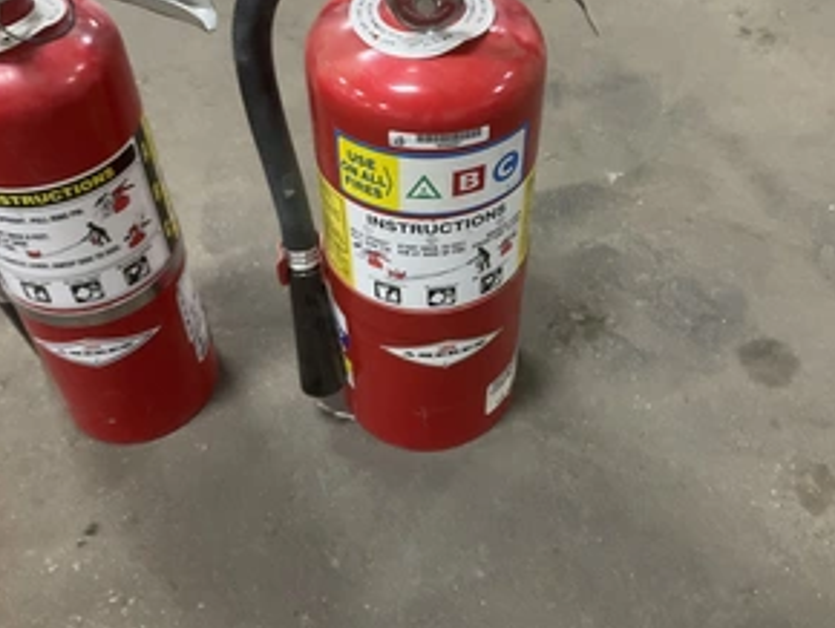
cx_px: 466
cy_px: 216
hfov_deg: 46.7
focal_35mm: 40
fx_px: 966
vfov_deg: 35.7
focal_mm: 3
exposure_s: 1/40
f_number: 1.8
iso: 250
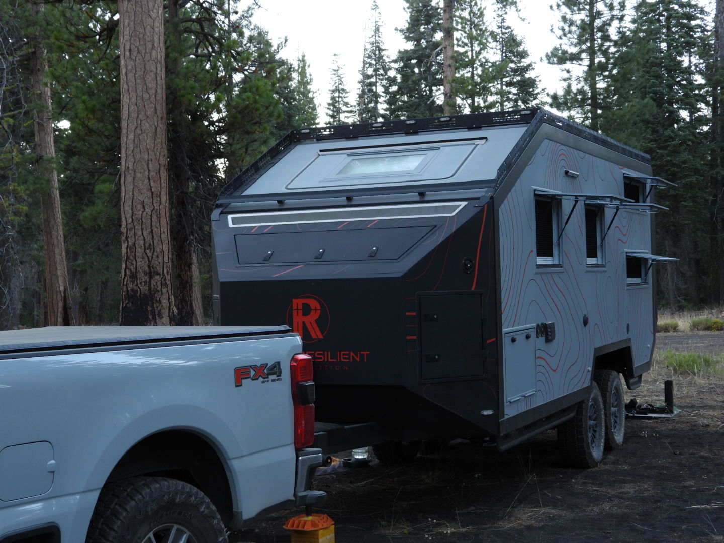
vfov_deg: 26.6
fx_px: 1150
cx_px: 362
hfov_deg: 34.9
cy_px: 272
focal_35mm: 55
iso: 110
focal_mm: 9.8
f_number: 3.5
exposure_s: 1/30
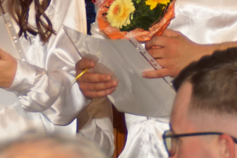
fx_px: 3391
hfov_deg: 4.0
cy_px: -109
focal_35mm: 515
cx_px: 212
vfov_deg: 2.7
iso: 800
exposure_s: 1/60
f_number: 5
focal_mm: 70
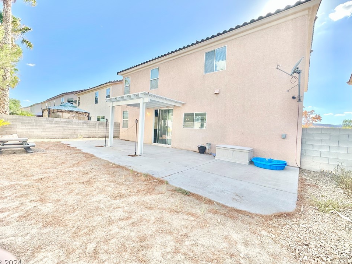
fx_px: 153
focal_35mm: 15
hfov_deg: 98.2
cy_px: 129
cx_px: 173
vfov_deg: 81.7
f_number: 2.2
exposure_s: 1/504
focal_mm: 2.22
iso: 40
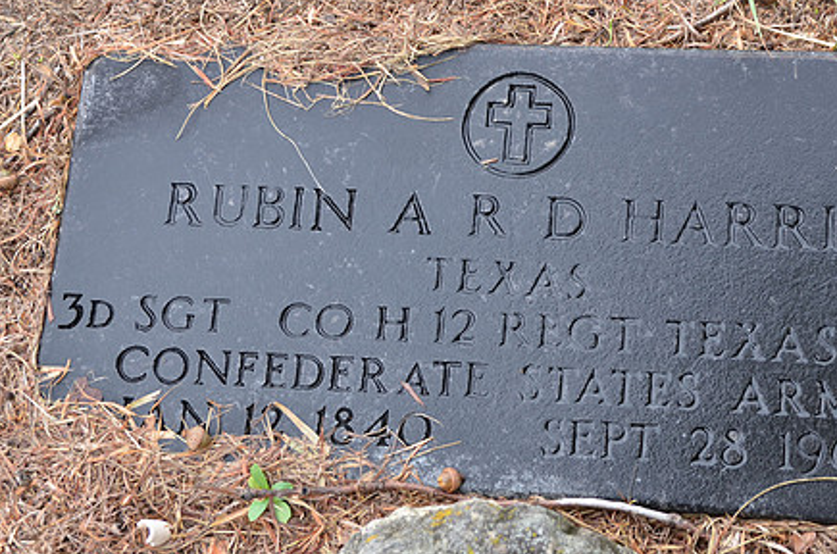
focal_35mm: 76
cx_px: 525
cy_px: 219
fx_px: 1763
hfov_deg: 26.6
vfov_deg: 17.8
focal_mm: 38
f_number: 5.6
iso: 200
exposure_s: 1/125
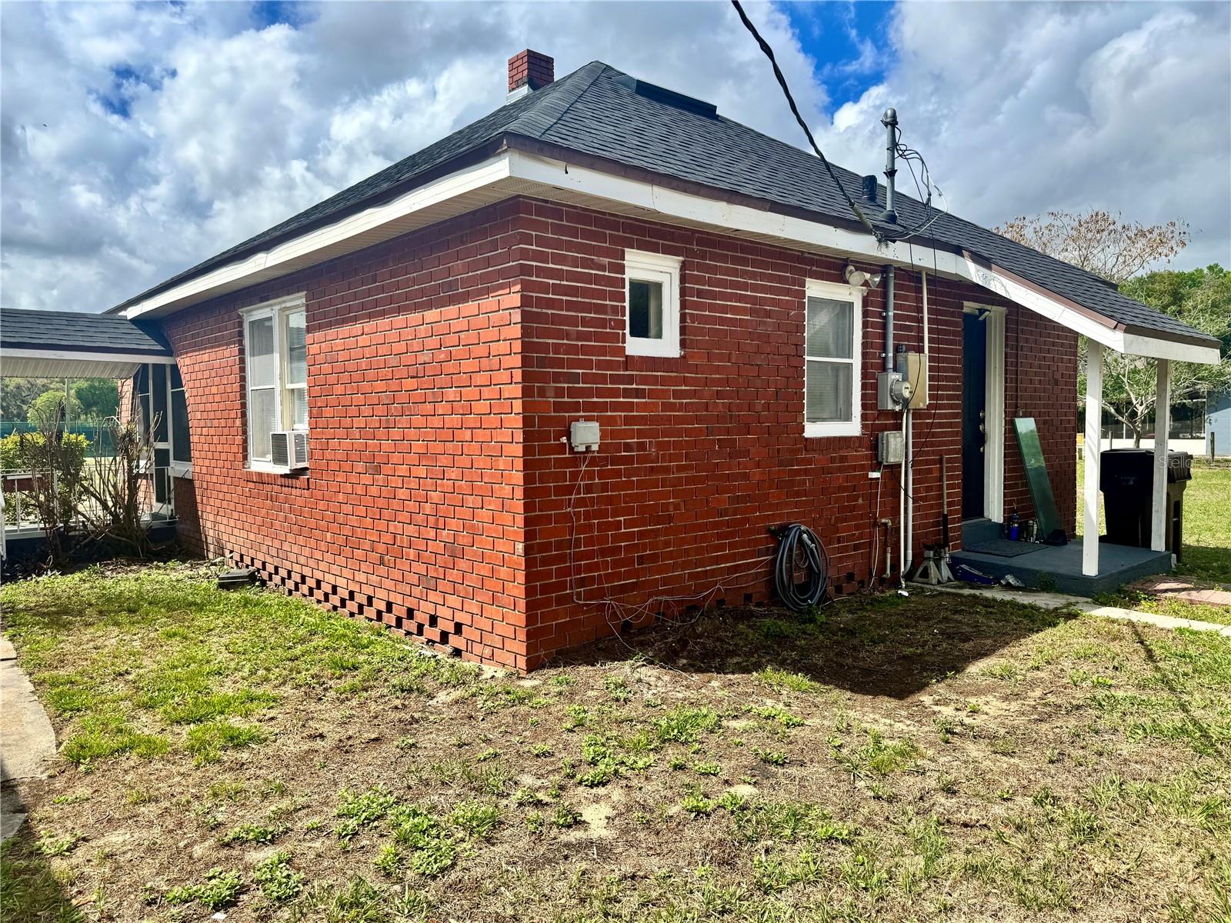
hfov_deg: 71.6
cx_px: 616
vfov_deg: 56.8
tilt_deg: -3.5
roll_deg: -0.3
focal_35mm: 24
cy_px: 462
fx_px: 853
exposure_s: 1/4310
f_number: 1.78
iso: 80
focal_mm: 6.76
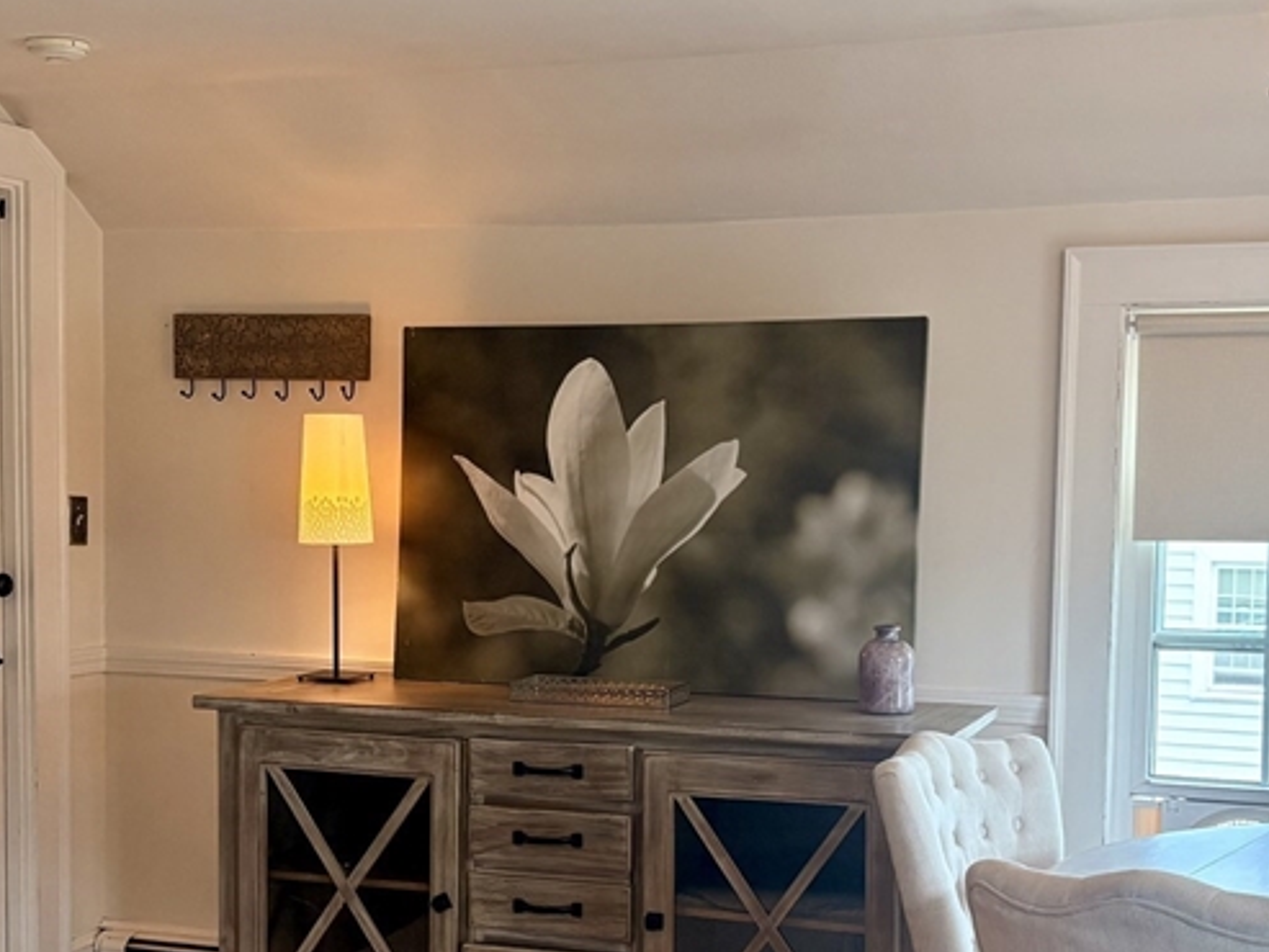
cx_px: 656
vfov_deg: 26.9
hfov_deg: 35.5
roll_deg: -0.2
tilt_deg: -4.0
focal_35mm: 54
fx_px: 1980
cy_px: 628
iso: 125
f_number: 1.6
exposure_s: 1/168
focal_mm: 5.96
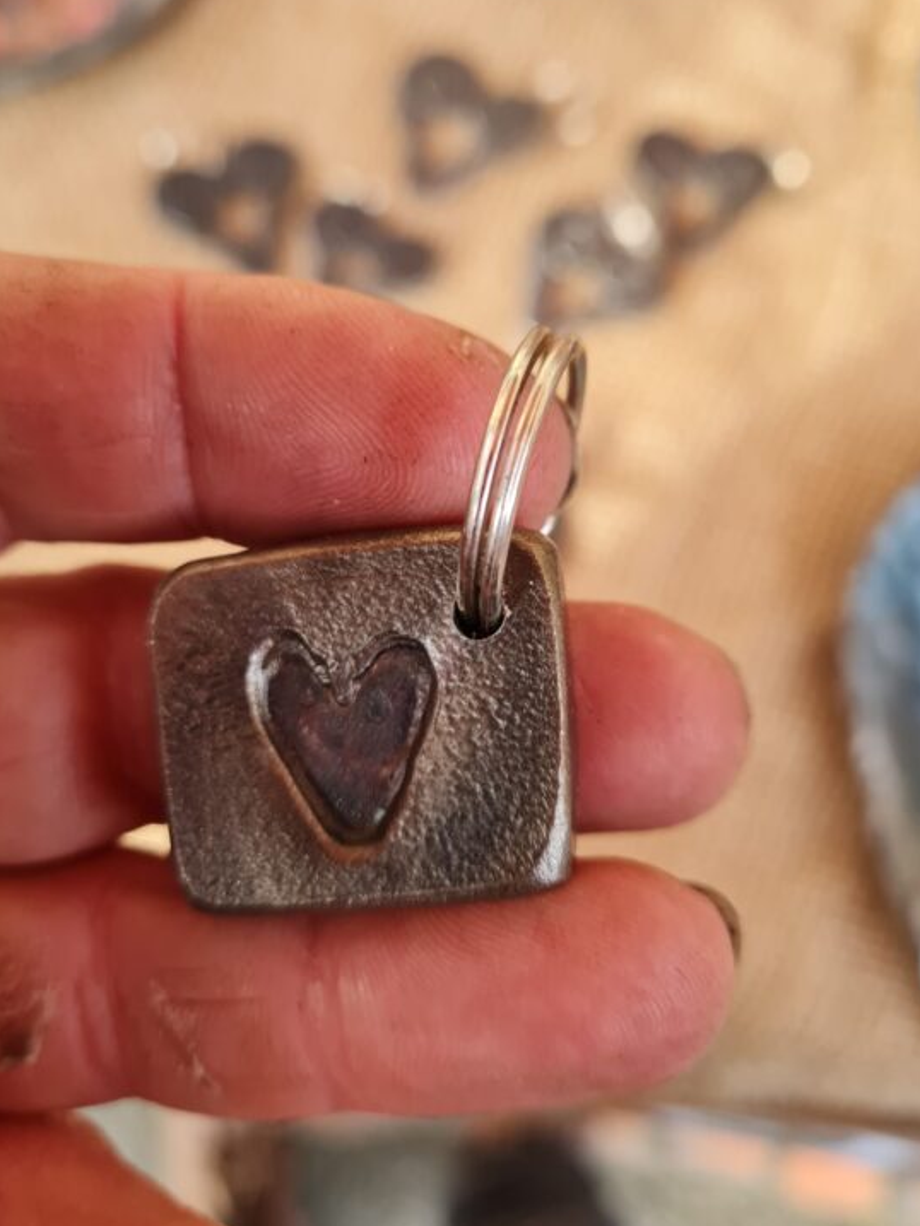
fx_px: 1027
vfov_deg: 61.5
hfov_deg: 48.2
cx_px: 453
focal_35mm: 29
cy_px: 552
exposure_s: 1/100
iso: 160
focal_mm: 5.4
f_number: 1.8
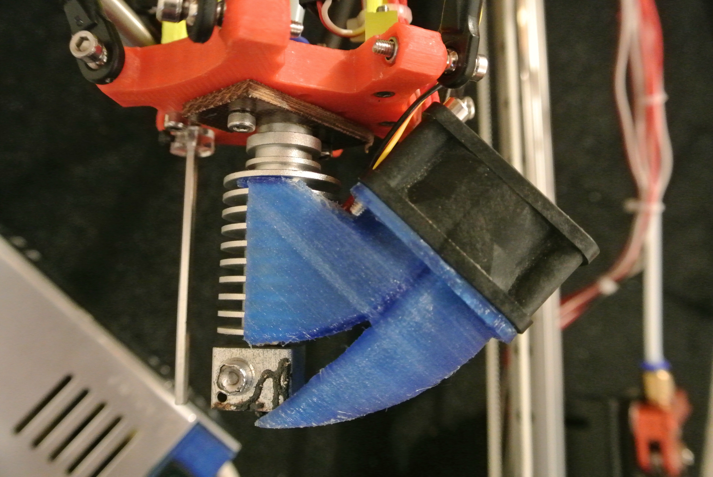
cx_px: 356
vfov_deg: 43.7
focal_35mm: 30
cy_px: 238
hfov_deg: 61.9
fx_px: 595
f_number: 3.5
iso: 3200
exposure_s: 1/13
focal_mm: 11.4
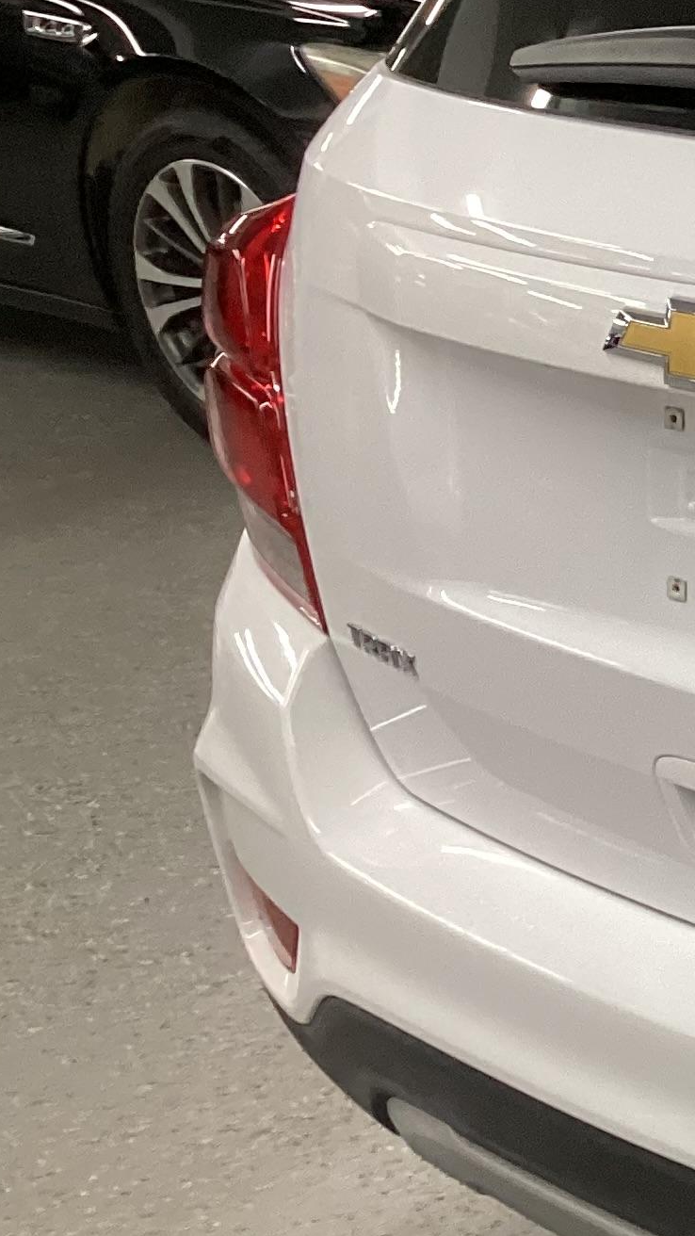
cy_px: 529
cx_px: 1524
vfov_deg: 25.3
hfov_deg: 12.2
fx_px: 2752
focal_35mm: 84
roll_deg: +1.0
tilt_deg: -20.2
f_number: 2.4
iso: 125
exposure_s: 1/60
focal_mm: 3.3
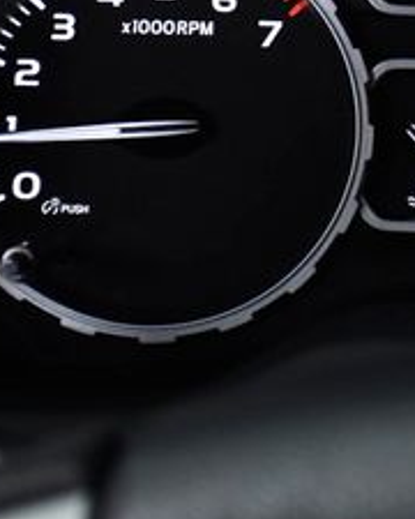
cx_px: 629
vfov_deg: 10.0
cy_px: 40
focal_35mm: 192
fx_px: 2948
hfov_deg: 7.9
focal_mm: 48
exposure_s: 1/160
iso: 2500
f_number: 4.5
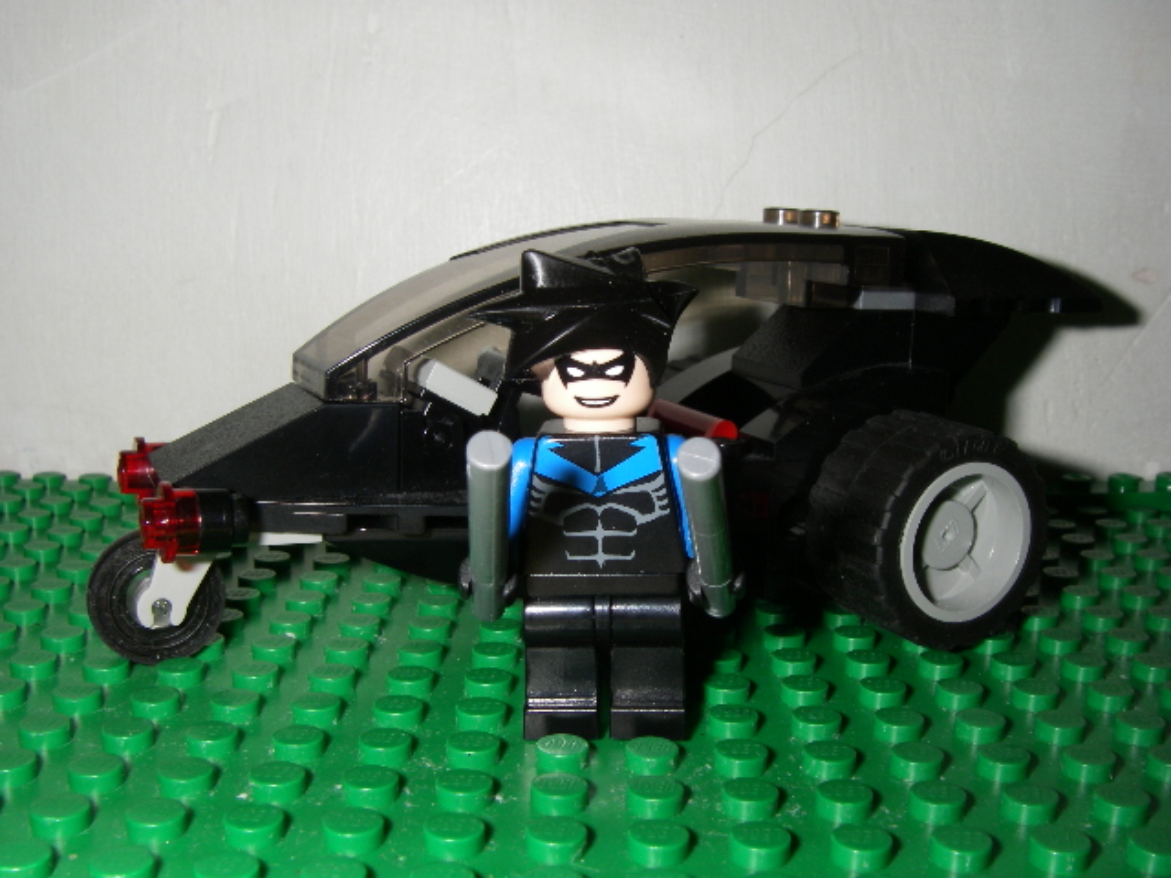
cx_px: 586
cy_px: 439
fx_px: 1285
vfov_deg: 37.7
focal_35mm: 38
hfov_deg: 49.0
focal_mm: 6.3
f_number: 6.6
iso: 80
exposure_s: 1/40
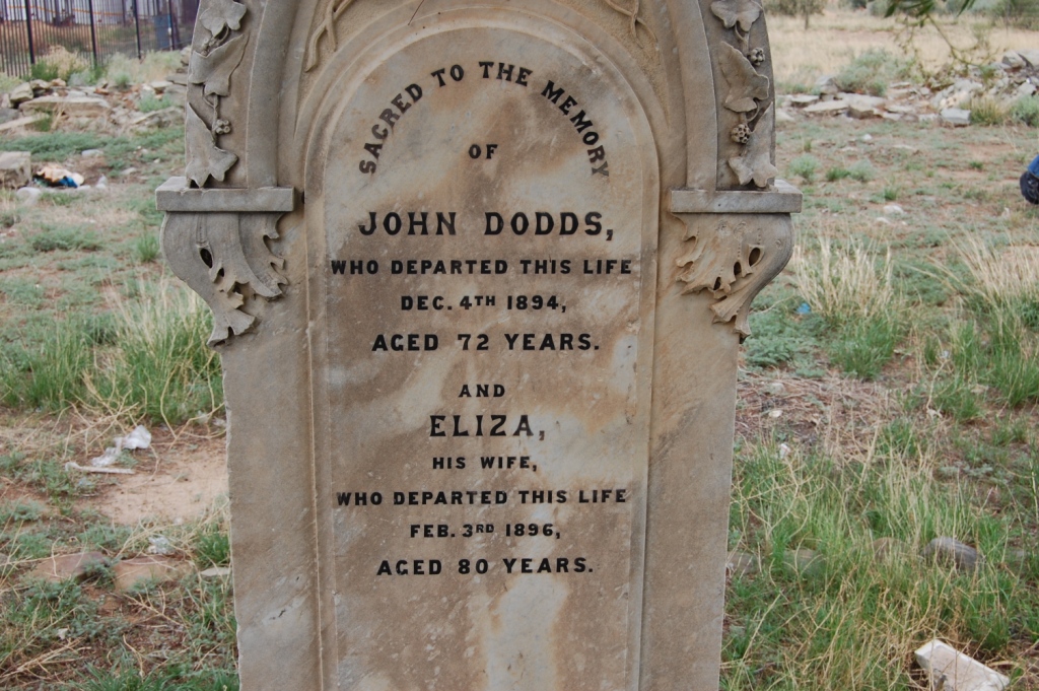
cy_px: 346
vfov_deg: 28.9
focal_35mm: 46
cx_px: 520
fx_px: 1341
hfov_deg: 42.4
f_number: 8
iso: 200
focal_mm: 31
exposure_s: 1/250
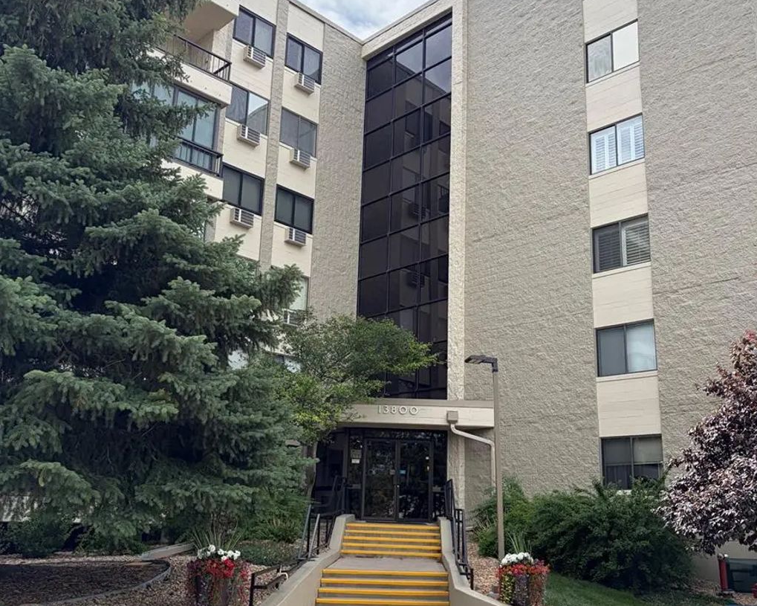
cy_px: 325
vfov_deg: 43.3
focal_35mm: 34
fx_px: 762
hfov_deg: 52.8
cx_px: 380
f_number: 1.6
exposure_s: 1/1901
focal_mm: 5.96
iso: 64
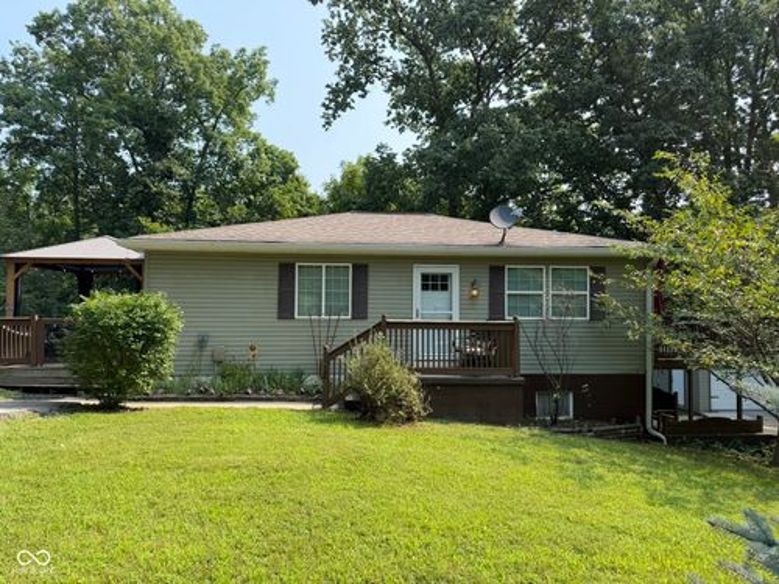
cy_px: 292
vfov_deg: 56.8
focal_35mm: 24
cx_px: 390
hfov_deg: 71.6
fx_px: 540
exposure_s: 1/1689
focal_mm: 6.76
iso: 100
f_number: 1.78
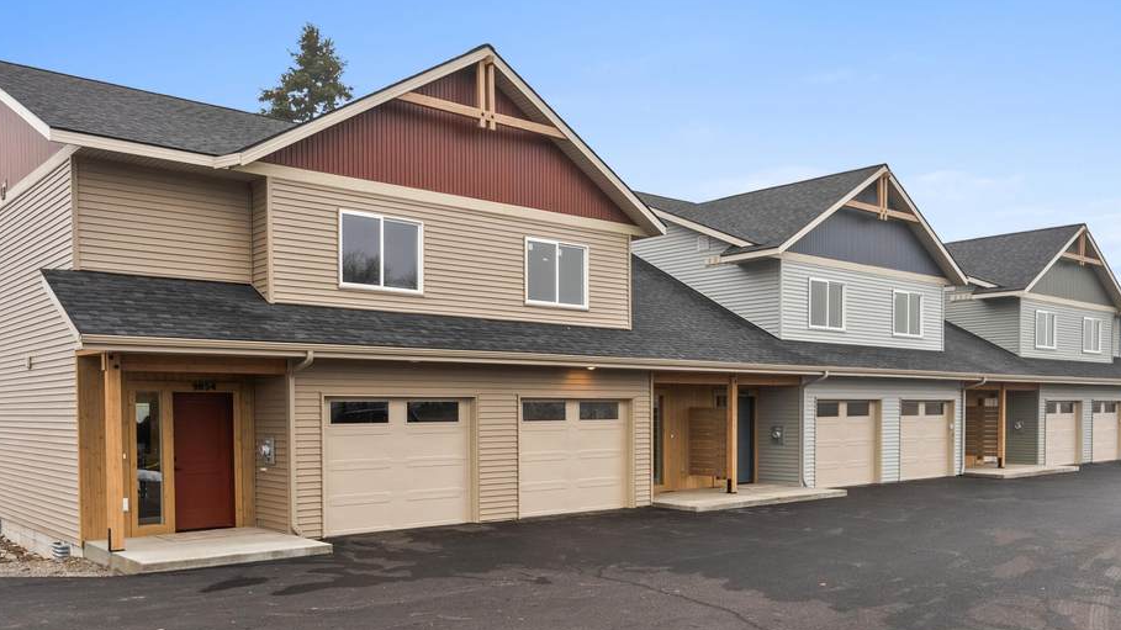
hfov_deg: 62.6
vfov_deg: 37.2
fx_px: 921
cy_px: 443
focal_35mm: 31
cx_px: 581
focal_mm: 21
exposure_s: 1/125
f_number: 8
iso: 400
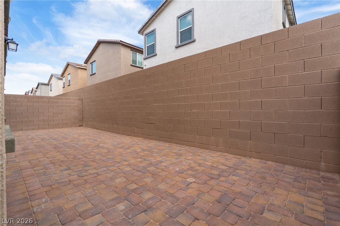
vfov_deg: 73.7
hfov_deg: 96.7
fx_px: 151
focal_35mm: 16
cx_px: 170
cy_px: 113
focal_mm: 16
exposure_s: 1/1000
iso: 50
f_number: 2.8
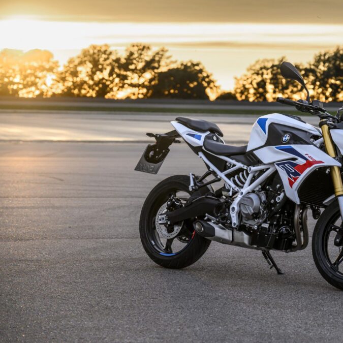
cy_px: 171
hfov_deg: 16.2
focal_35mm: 107
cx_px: 252
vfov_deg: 16.3
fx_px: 1200
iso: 200
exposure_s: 1/40
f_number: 4.5
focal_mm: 83
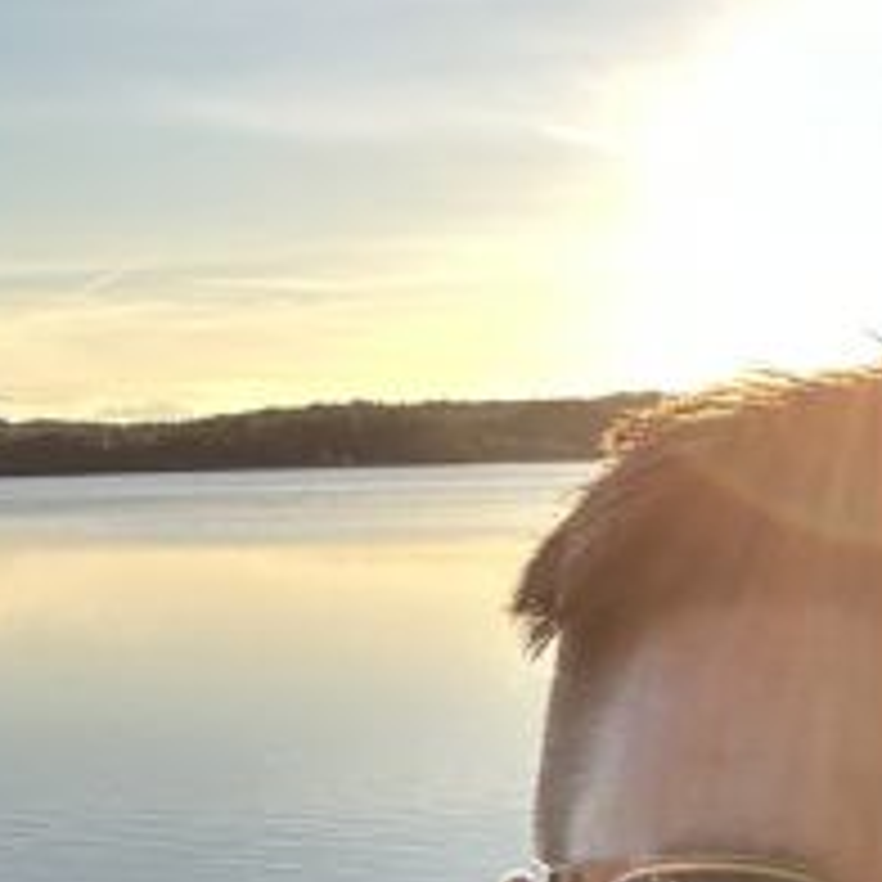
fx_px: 2335
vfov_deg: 20.8
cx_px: 954
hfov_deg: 20.5
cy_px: 828
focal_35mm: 81
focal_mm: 2.69
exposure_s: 1/334
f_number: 1.9
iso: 25
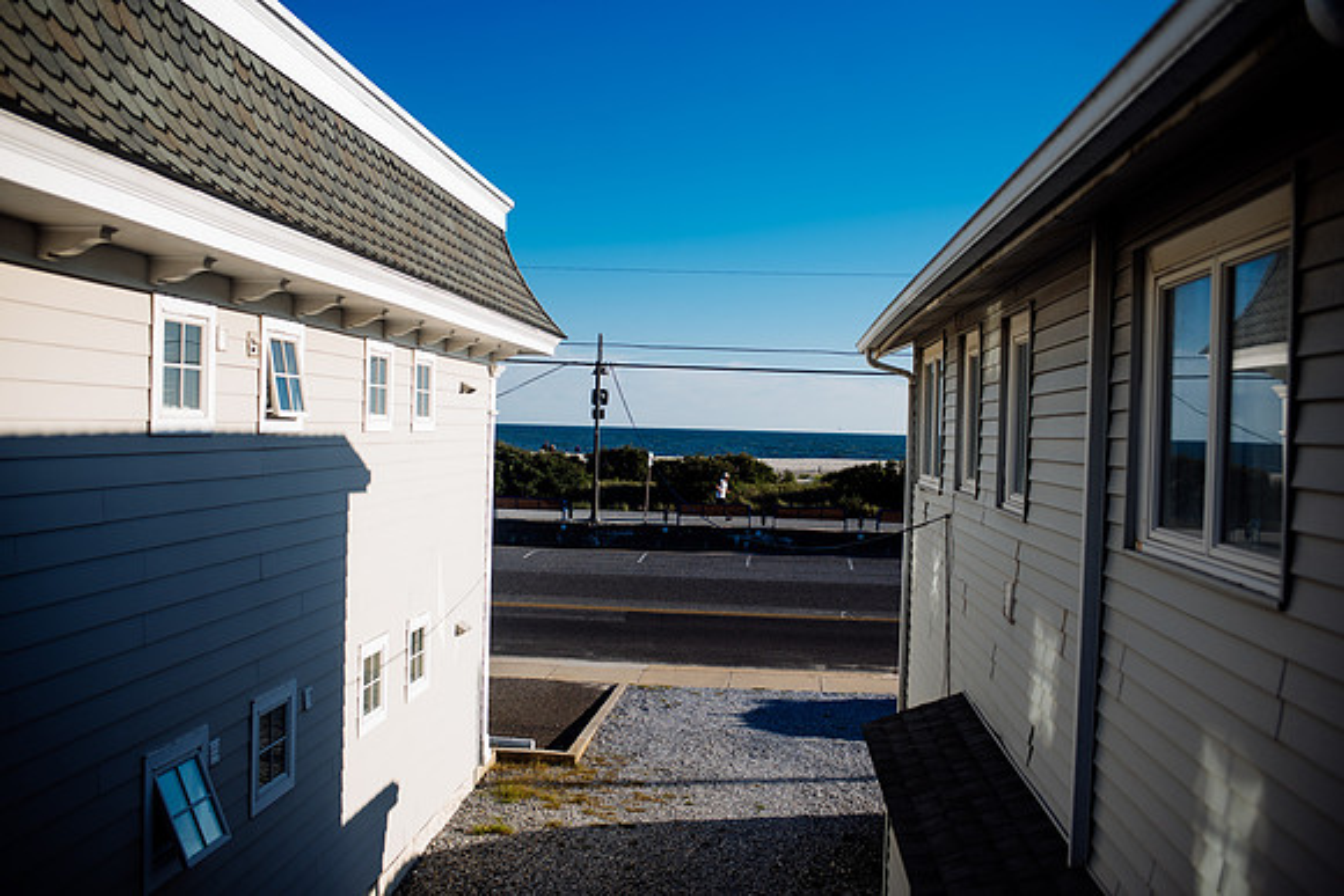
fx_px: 1307
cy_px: 448
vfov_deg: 37.9
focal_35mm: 35
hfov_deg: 54.4
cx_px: 672
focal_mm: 35
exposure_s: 1/1250
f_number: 2.8
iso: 125
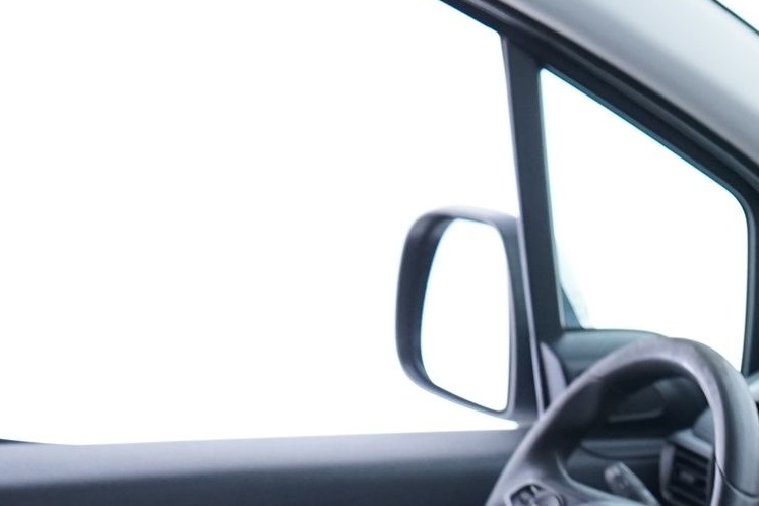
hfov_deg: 18.5
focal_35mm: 97
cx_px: 1151
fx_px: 2045
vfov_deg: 13.6
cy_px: 648
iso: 1250
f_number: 3.5
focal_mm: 29
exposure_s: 1/13
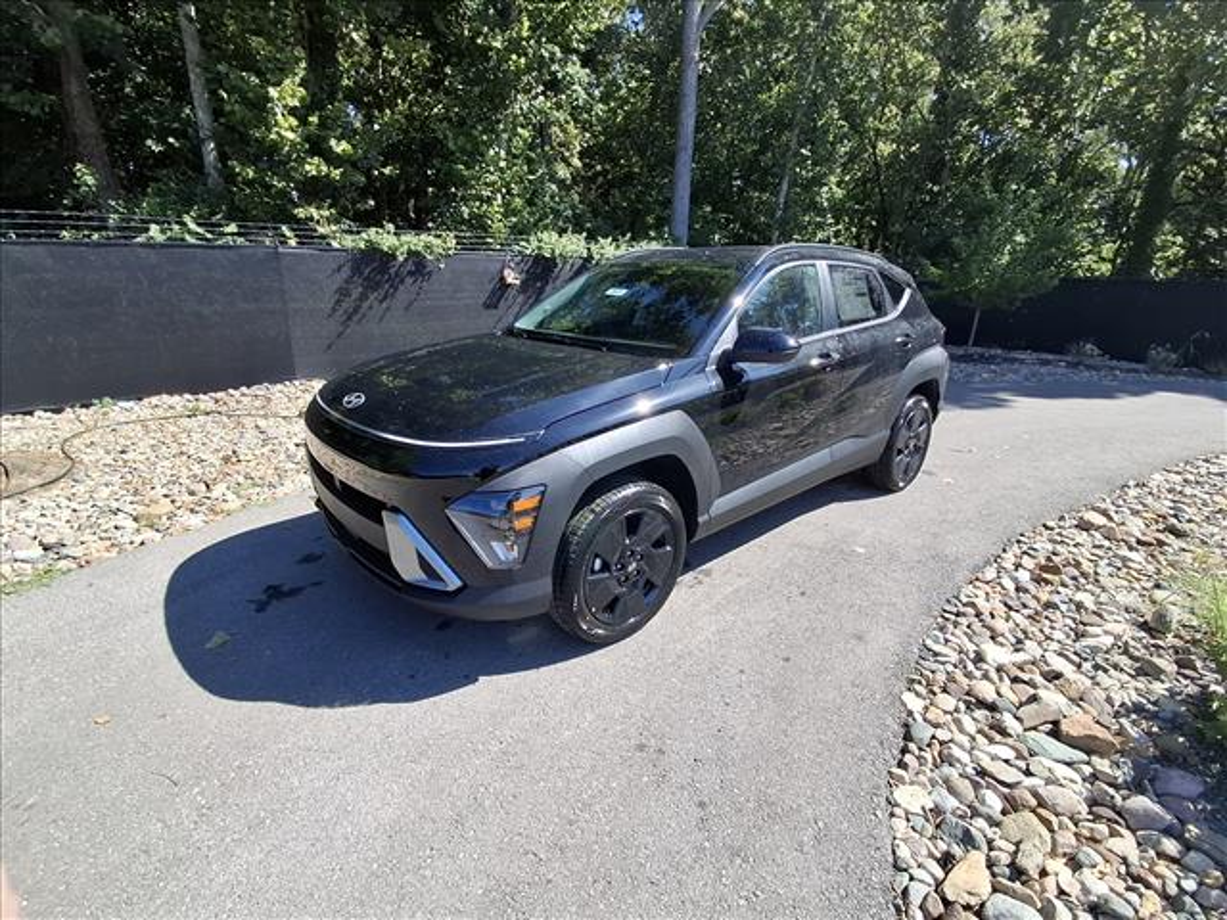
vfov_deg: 78.1
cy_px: 460
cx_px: 614
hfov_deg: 94.5
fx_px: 567
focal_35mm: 16
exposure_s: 1/909
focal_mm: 1.64
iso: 40
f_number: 2.2
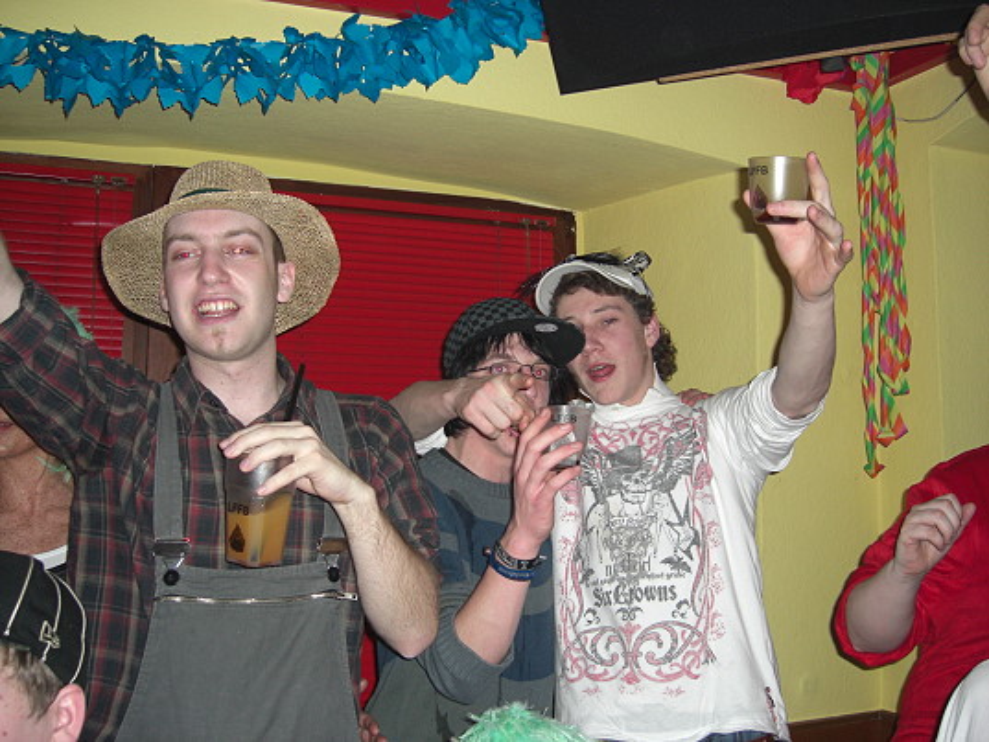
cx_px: 494
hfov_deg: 49.0
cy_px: 371
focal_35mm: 38
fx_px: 1086
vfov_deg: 37.7
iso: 200
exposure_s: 1/60
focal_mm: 7.9
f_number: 2.8
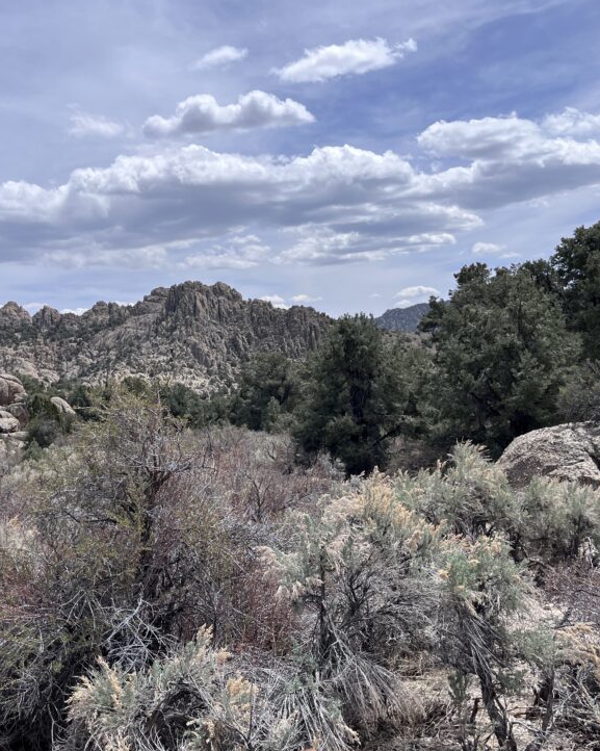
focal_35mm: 36
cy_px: 391
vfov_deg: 50.3
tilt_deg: -1.4
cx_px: 192
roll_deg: +2.4
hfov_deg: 40.5
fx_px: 800
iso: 50
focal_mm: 5.1
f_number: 1.6
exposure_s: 1/5076
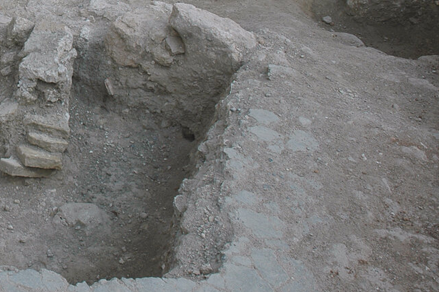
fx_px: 816
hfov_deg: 26.5
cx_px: -96
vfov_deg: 19.6
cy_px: -14
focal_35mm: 67
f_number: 8
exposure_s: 1/400
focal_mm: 18
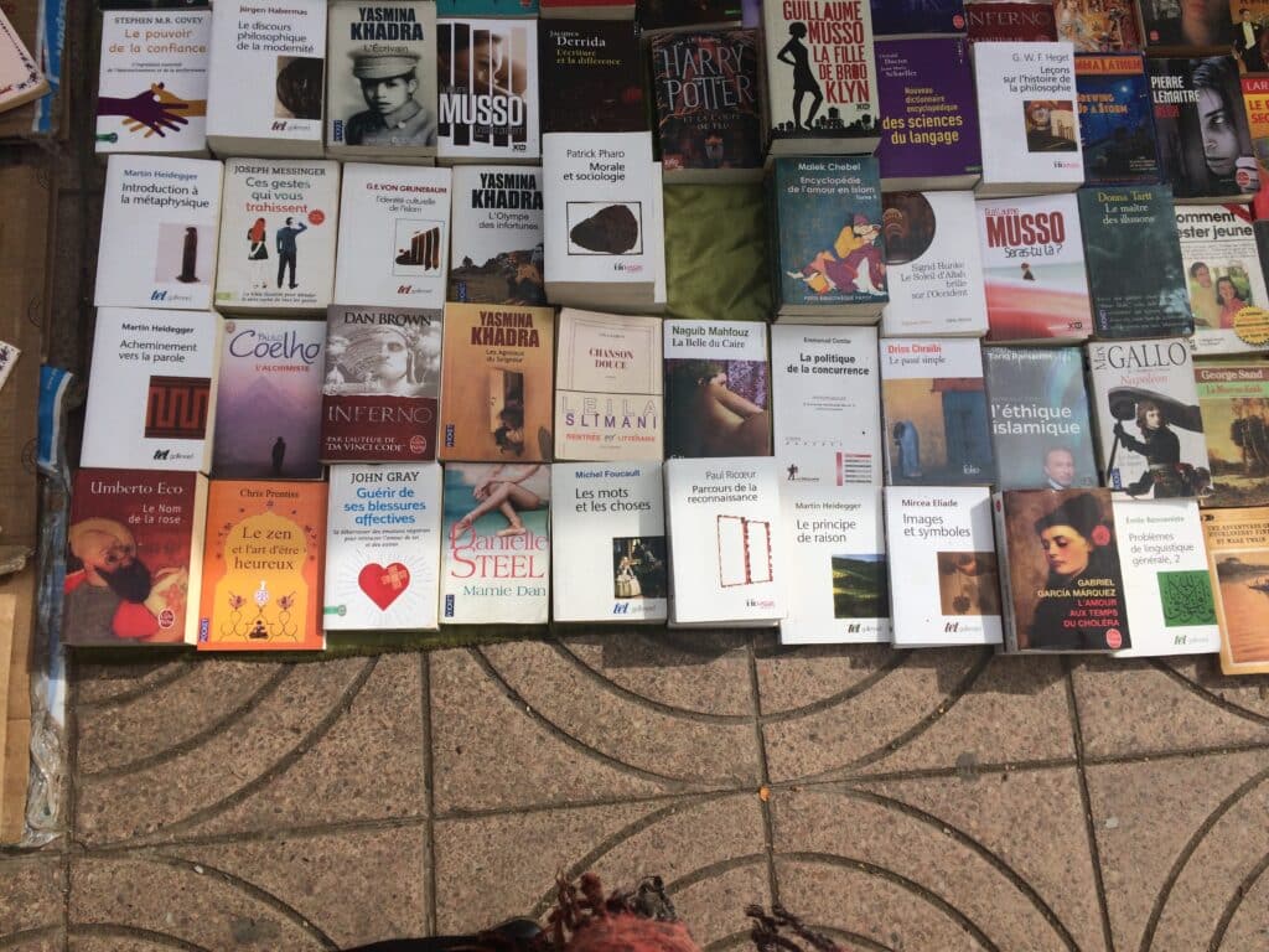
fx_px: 1063
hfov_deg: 61.7
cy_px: 476
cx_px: 634
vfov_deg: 48.2
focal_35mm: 29
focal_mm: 4.15
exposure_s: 1/3165
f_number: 2.2
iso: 32
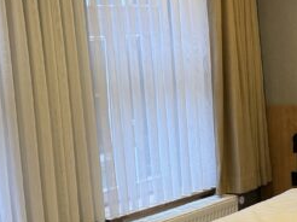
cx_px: 270
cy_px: 166
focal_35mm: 100
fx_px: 857
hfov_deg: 19.3
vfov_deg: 14.7
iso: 160
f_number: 1.78
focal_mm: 6.76
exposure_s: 1/100
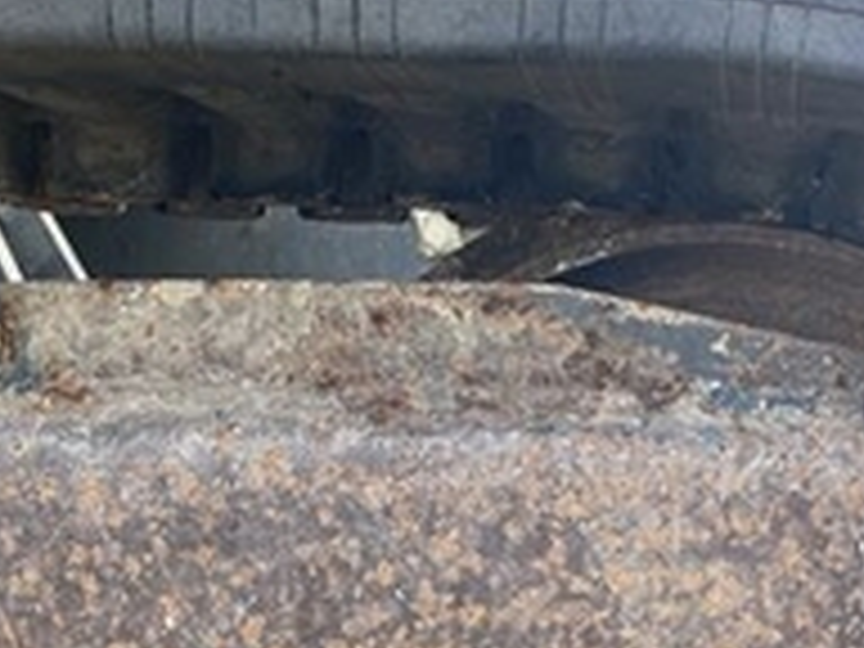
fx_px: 1622
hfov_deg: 28.8
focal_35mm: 65
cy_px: 680
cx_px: 756
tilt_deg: -9.1
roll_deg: -18.5
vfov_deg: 21.6
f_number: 1.8
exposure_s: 1/191
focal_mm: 4.25
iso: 32
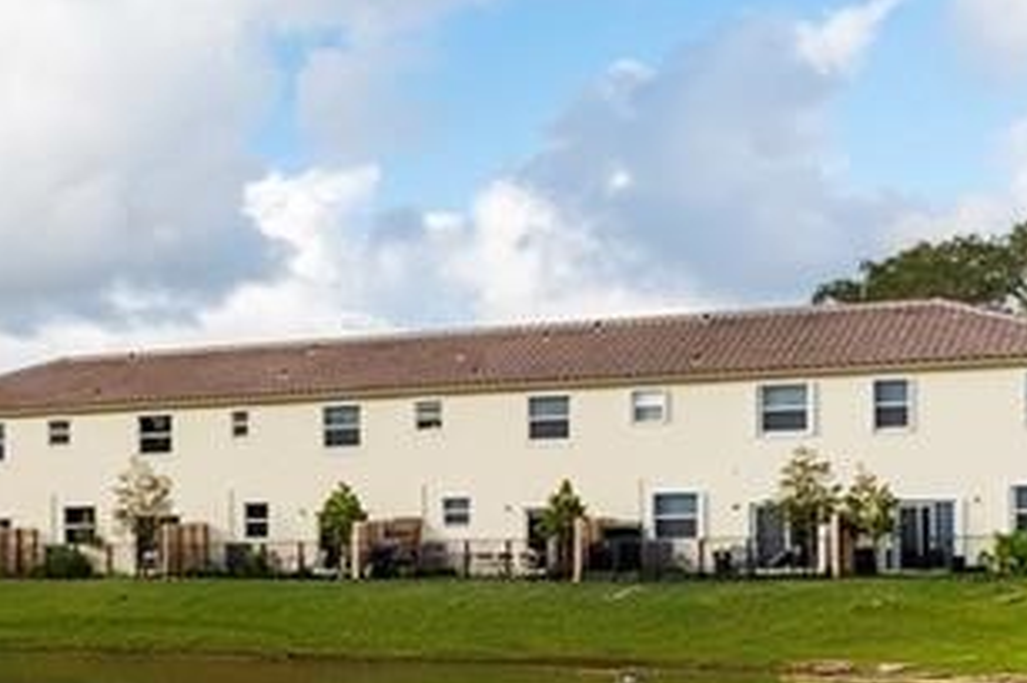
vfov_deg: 18.5
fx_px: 2080
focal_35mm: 73
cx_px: -381
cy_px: 546
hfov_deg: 23.7
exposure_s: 1/800
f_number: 8
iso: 100
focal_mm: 14
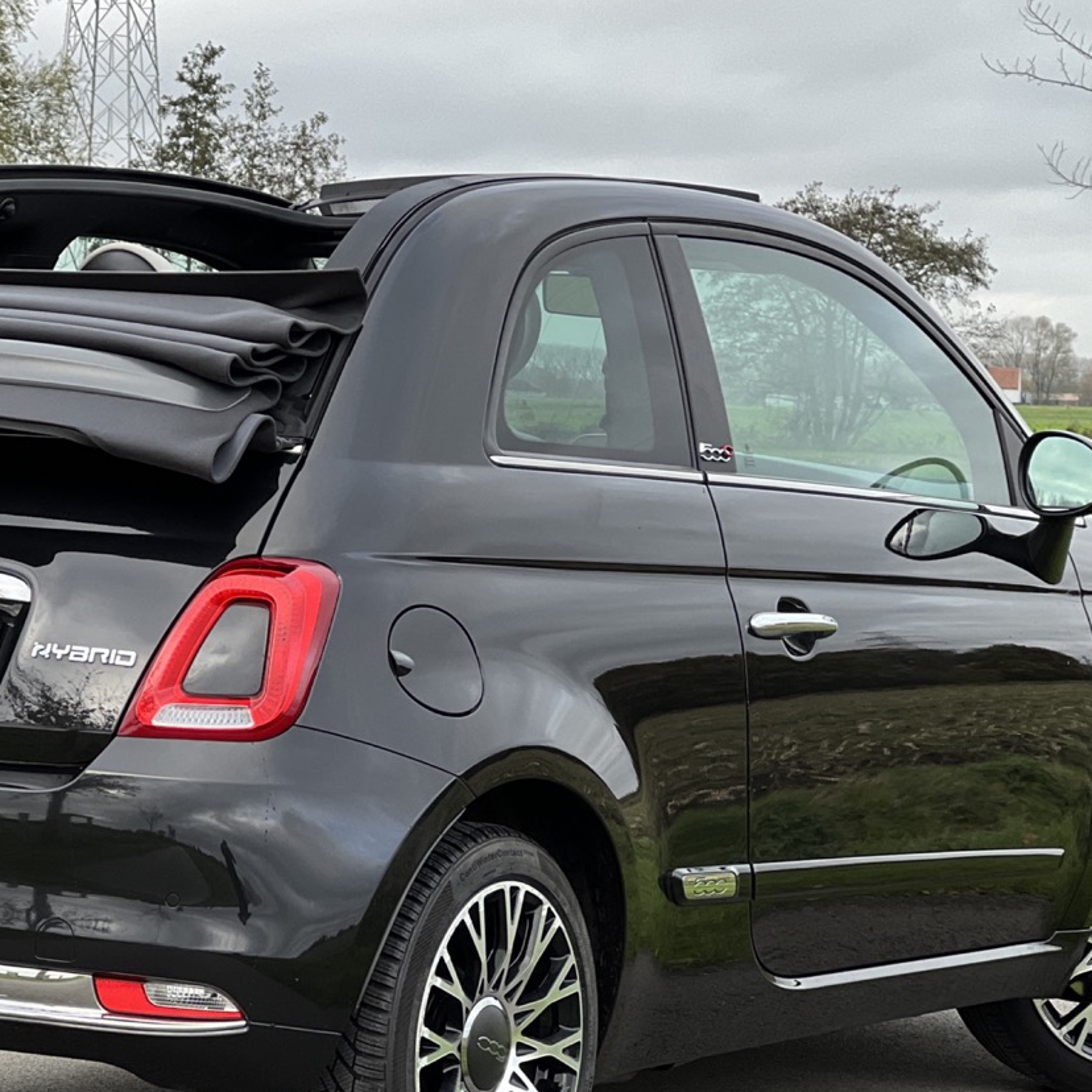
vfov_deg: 12.5
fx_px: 4997
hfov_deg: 12.5
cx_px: 338
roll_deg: -2.0
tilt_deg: -1.2
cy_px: 625
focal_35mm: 140
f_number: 2.8
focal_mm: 9
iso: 50
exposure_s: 1/121
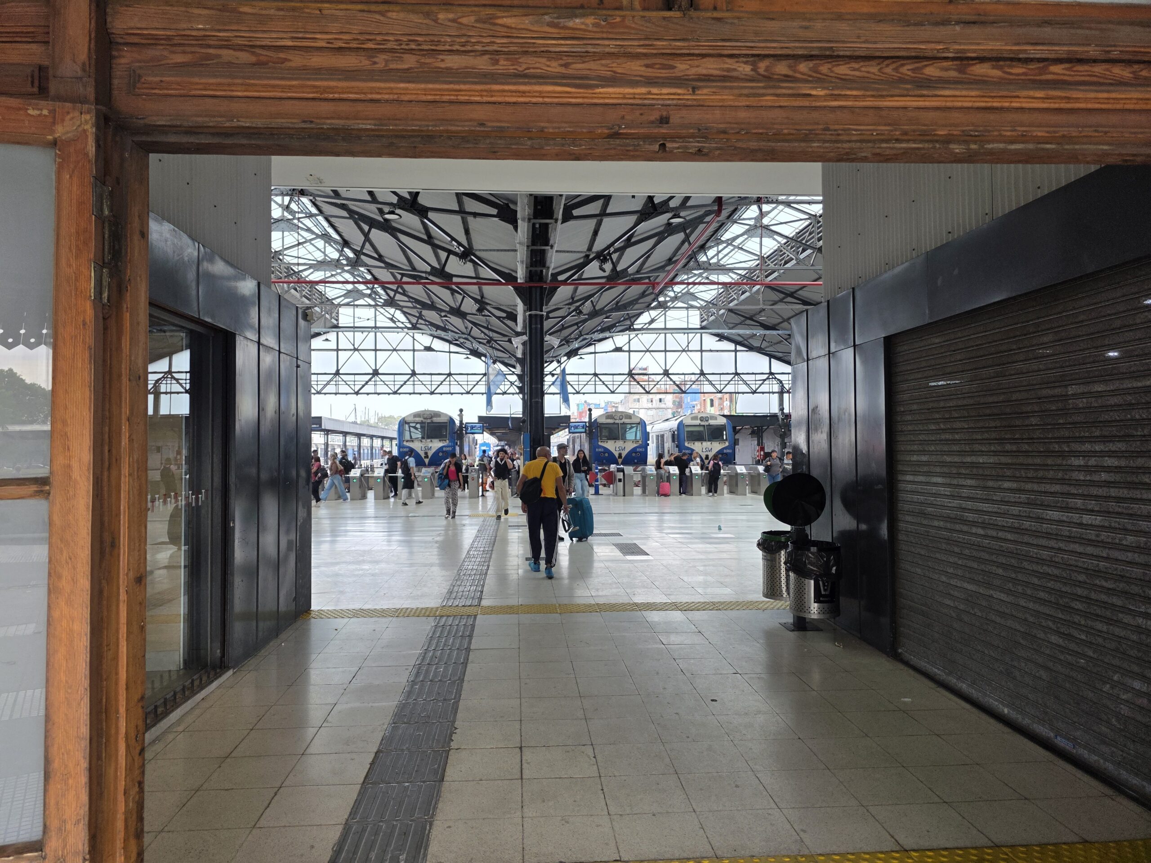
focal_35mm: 23
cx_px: 576
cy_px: 432
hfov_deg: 73.9
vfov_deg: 58.9
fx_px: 765
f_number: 1.7
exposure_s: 1/180
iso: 50
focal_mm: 6.3
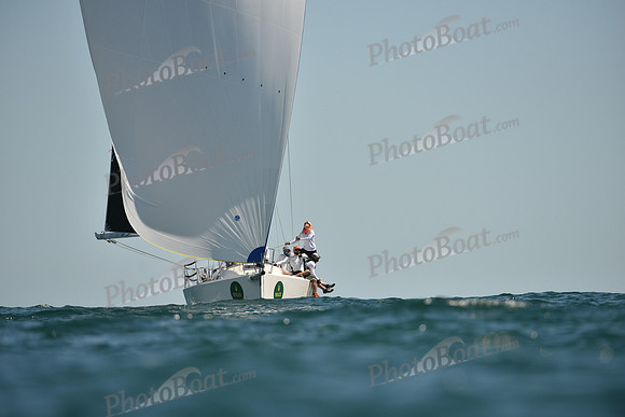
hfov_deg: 5.2
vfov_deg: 3.4
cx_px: 312
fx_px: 6946
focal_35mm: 400
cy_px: 208
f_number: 5
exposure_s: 1/2500
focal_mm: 400
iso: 250
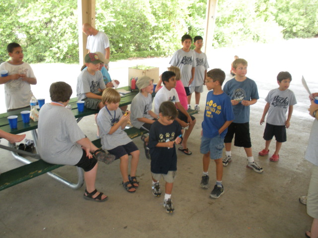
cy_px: 119
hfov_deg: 51.4
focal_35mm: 36
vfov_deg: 39.7
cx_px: 159
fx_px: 331
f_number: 3.5
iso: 173
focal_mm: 6.3
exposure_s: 1/58.4
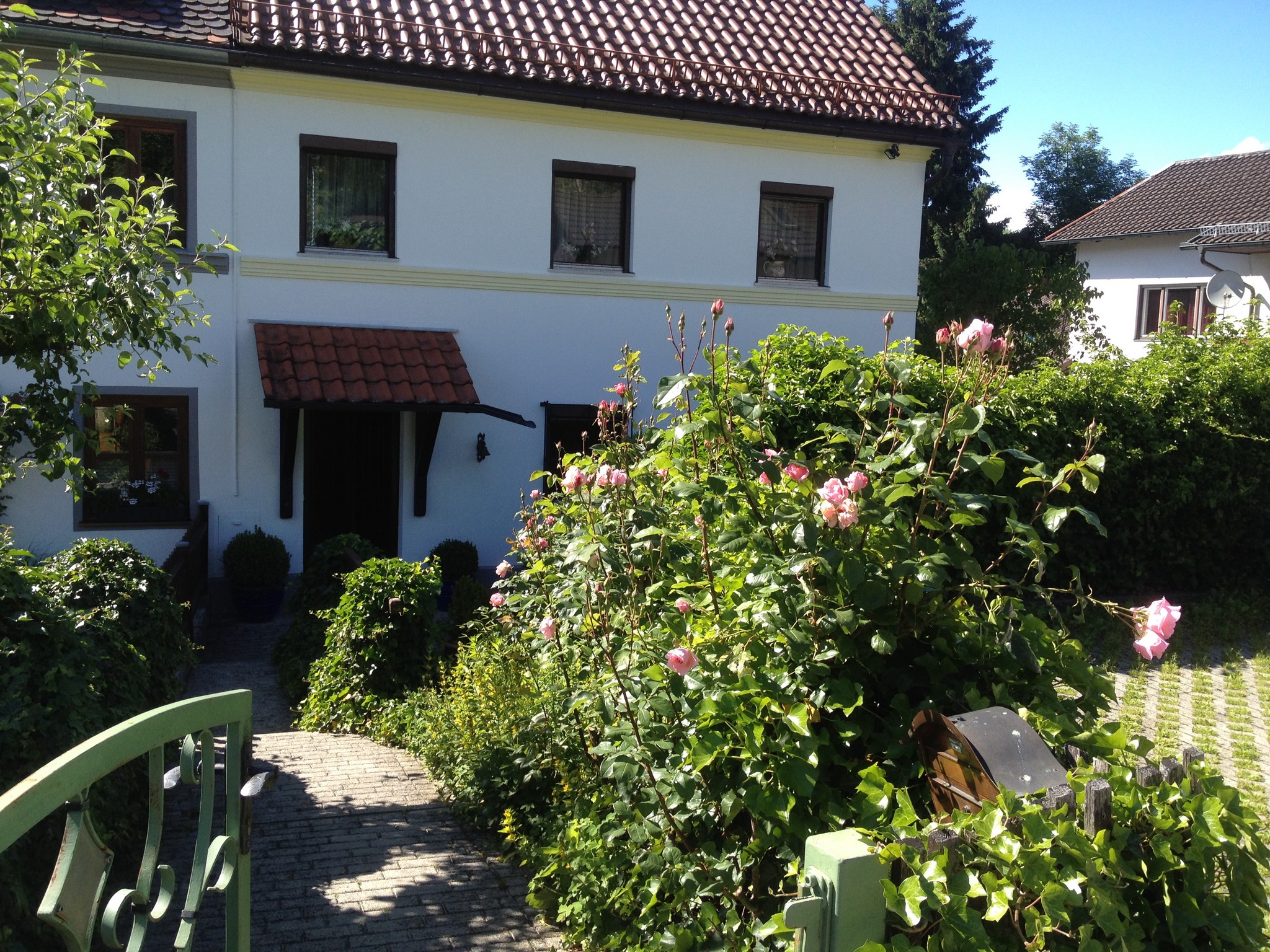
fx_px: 1284
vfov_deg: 40.7
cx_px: 635
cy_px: 476
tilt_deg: -12.0
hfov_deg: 52.6
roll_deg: -2.1
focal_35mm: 35
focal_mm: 4.28
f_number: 2.4
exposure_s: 1/600
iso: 50
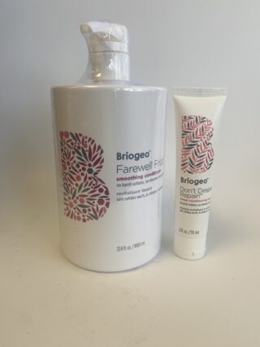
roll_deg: +0.0
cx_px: 130
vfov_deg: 67.3
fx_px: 261
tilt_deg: -14.6
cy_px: 174
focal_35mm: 26
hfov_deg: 53.0
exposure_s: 1/120
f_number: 1.8
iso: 40
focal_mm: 4.25
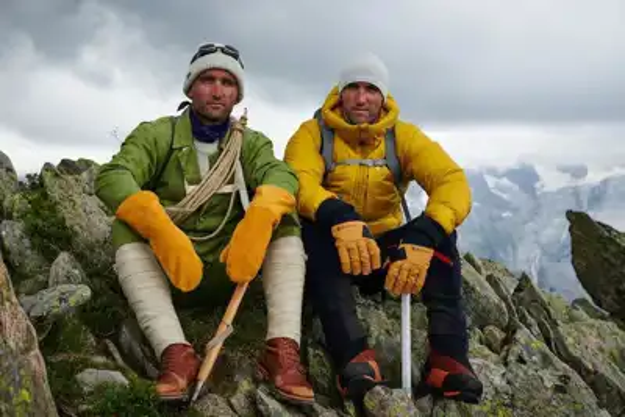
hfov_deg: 39.6
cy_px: 208
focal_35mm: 50
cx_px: 312
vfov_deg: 27.0
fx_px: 868
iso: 250
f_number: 5.6
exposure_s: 1/640
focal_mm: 50
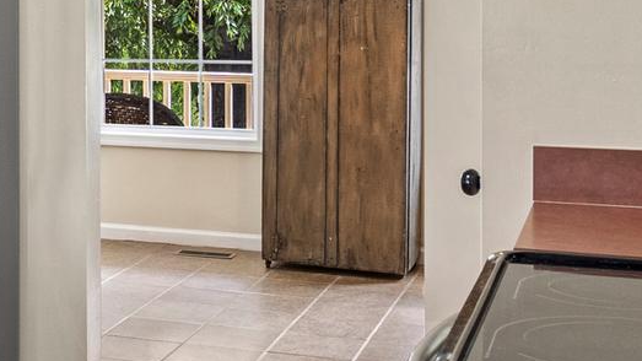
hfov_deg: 25.5
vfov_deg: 15.2
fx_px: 1328
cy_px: 6
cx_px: -34
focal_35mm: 78
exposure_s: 1/250
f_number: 8
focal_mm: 19
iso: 640
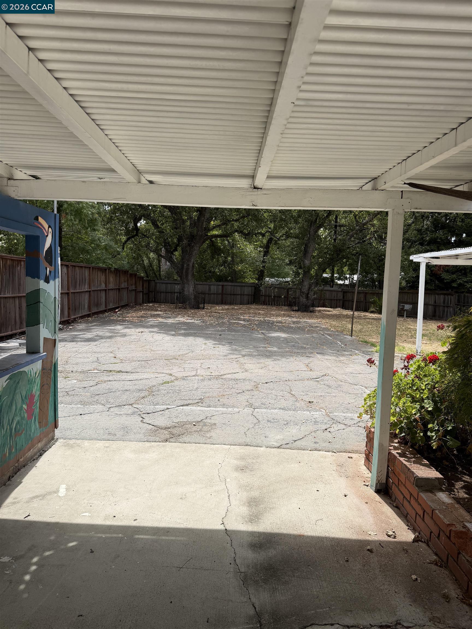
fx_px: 436
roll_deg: -3.1
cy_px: 314
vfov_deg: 71.6
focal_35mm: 24
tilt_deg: -5.6
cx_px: 236
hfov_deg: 56.8
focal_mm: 6.76
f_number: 1.78
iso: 80
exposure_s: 1/3759
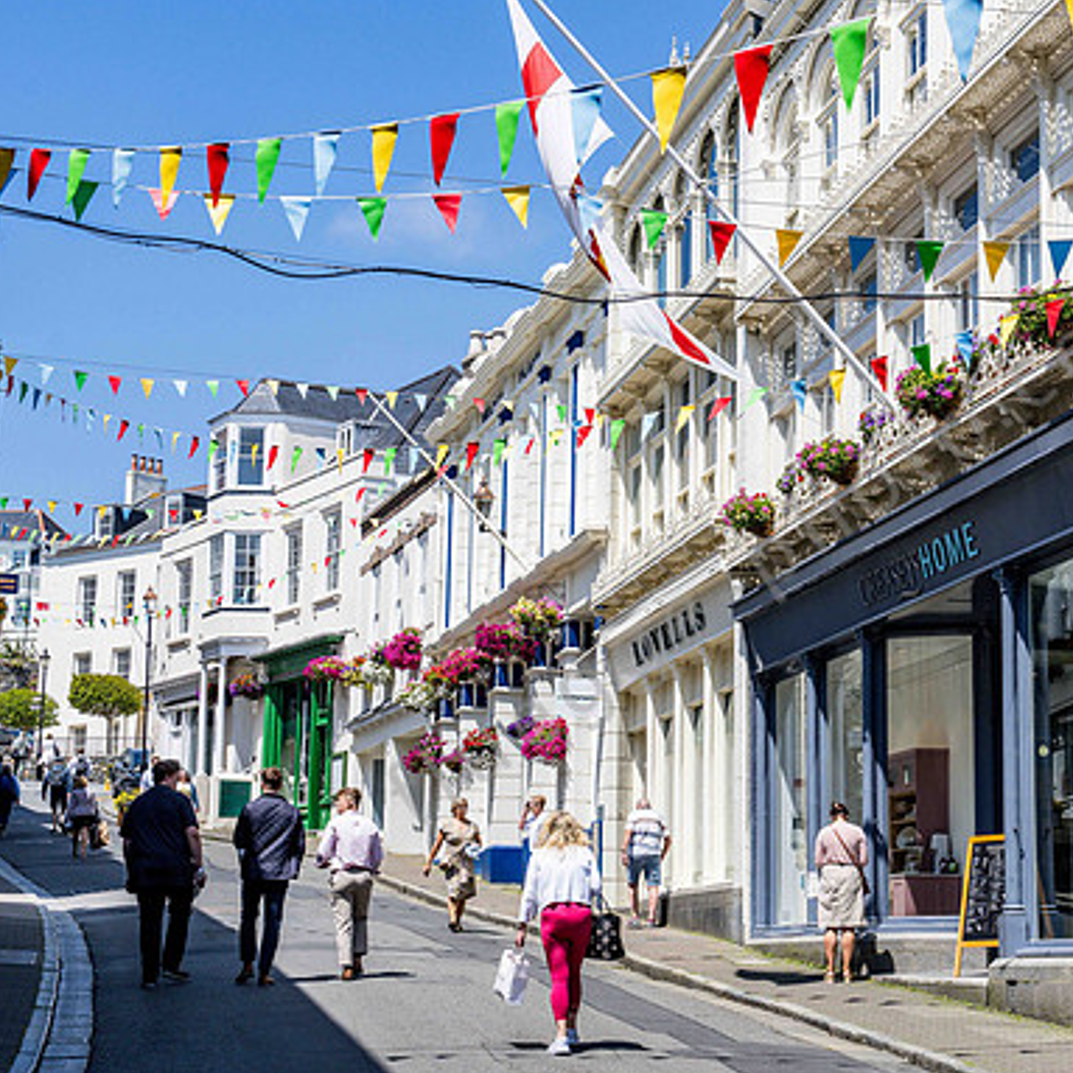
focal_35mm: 72
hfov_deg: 23.8
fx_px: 2525
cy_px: 539
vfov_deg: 24.0
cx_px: 787
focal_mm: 56
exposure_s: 1/1250
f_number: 8
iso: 500
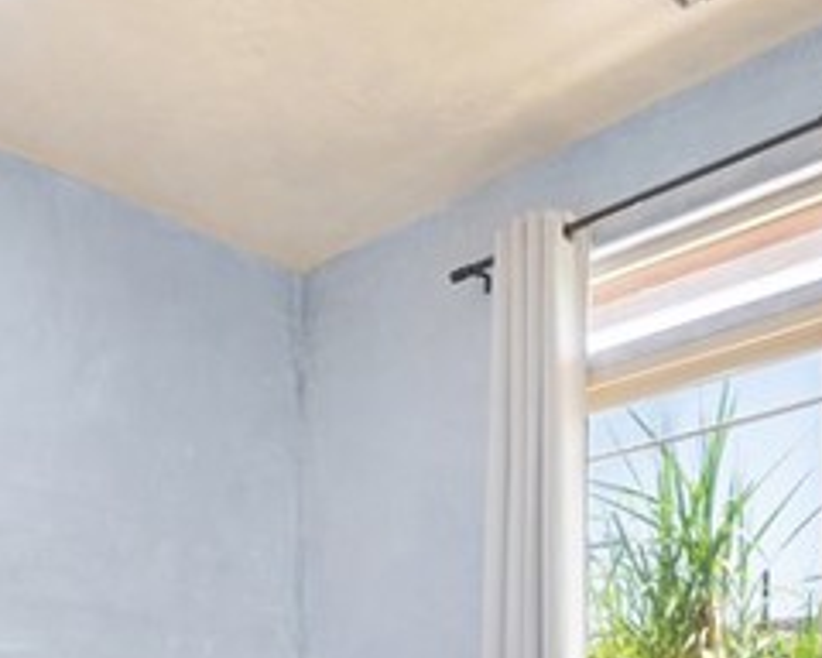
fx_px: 1168
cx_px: 271
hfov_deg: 38.3
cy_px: 817
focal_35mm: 48
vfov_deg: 27.2
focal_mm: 12
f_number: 8
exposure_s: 1/1.67
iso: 80
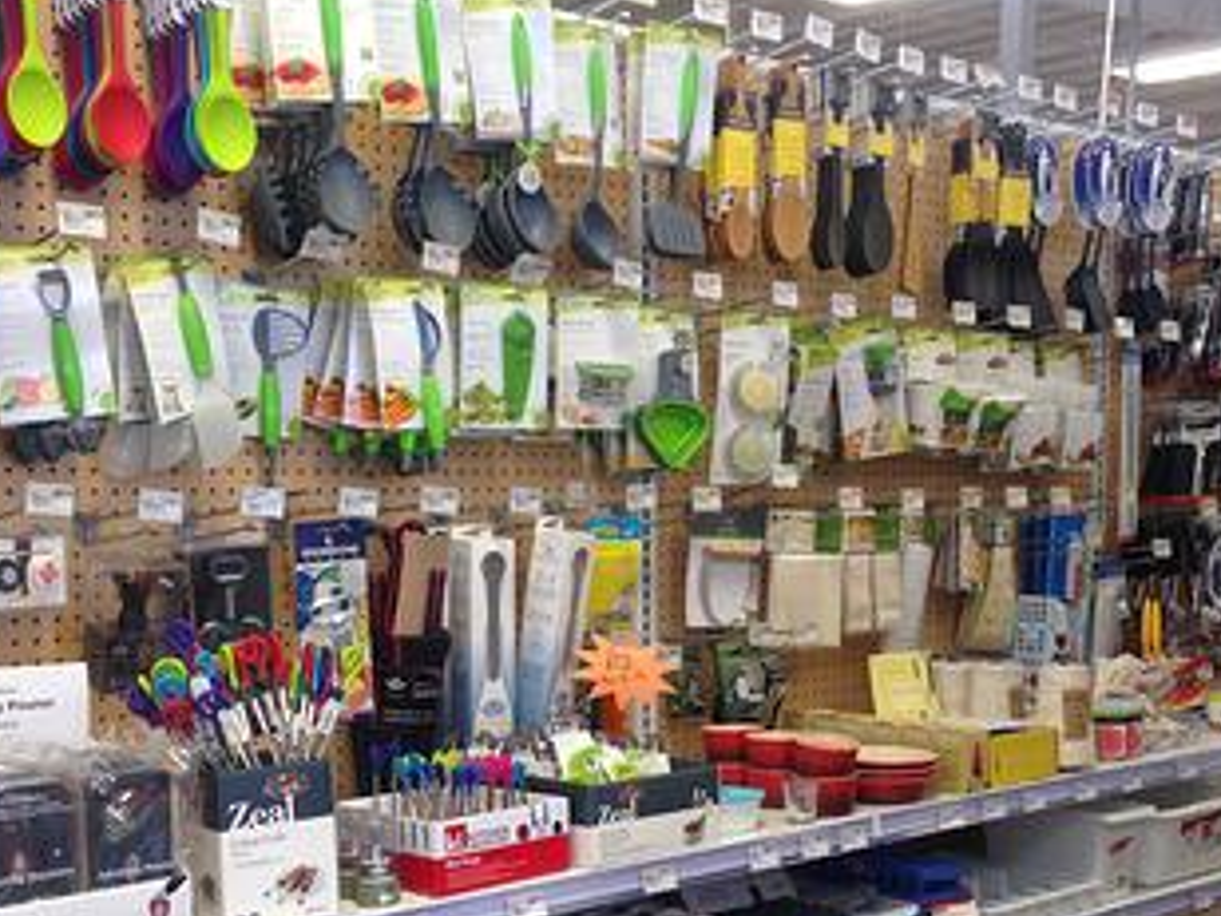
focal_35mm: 50
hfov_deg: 38.1
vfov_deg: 28.8
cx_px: 676
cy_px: 642
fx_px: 1764
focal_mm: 4.12
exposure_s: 1/60
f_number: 2.4
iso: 64
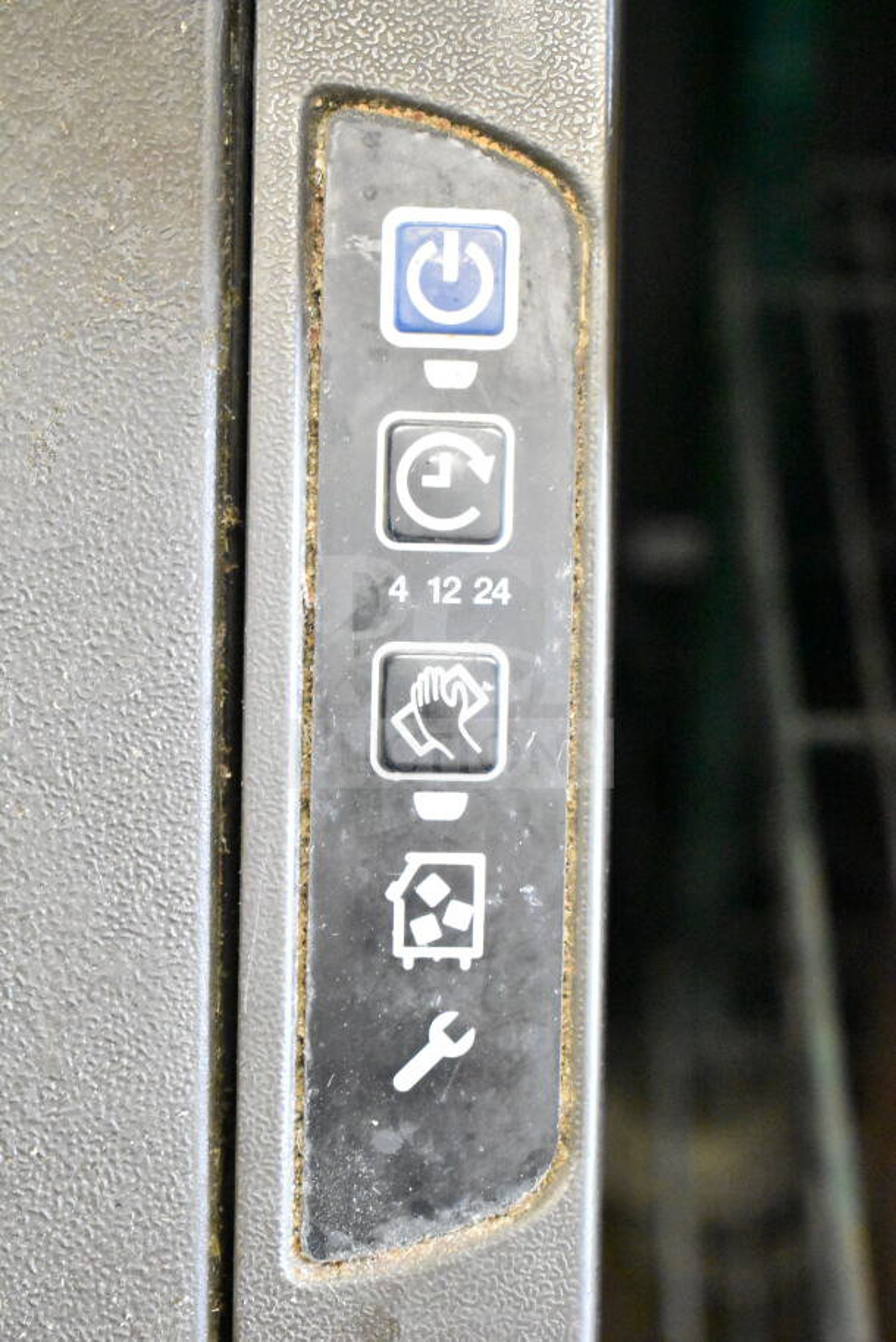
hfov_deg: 18.9
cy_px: 671
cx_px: 448
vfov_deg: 28.1
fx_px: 2686
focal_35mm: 72
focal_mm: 48
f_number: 5.3
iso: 14400
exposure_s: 1/80
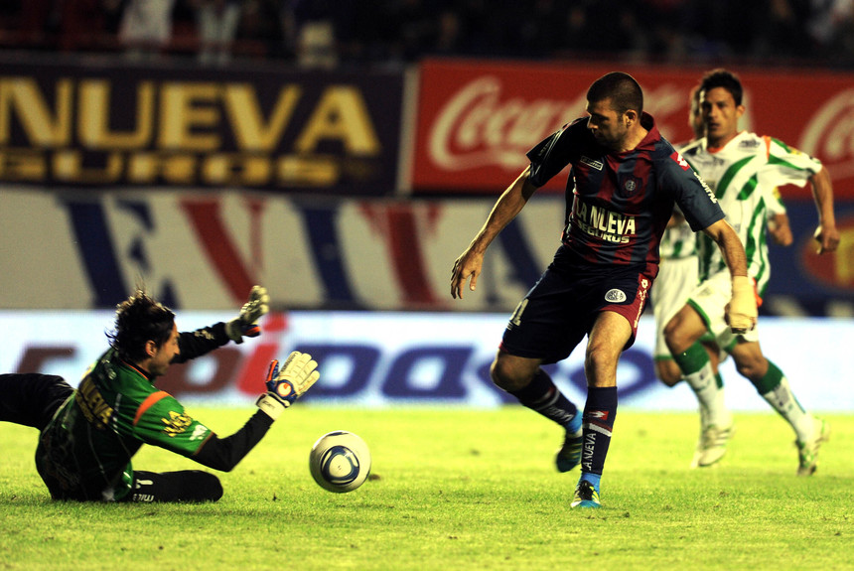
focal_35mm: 300
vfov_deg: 4.6
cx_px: 427
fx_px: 7122
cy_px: 286
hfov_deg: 6.9
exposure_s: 1/400
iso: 2000
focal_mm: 300
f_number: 2.8
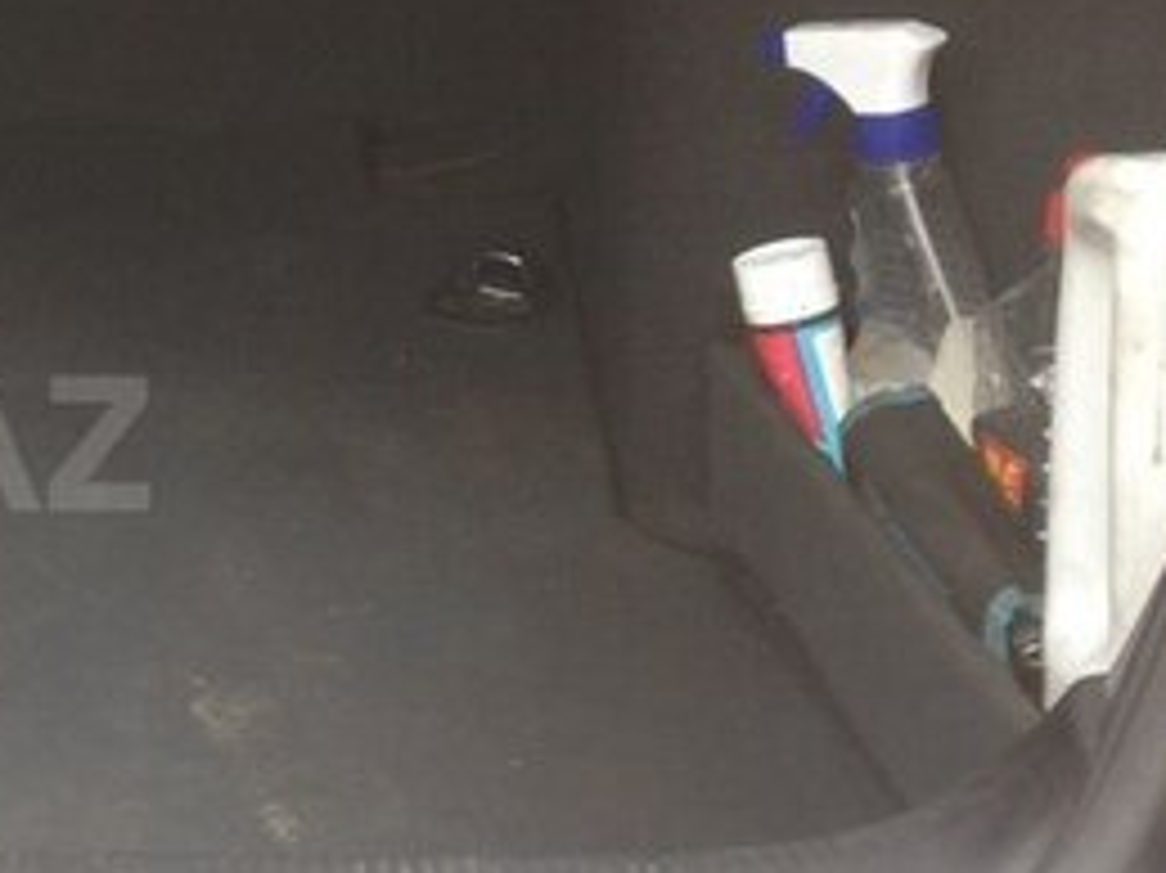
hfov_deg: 21.3
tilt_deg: -28.4
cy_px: 443
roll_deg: -1.6
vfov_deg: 17.6
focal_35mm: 84
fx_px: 2828
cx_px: -311
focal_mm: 4.12
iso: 50
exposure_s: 1/24
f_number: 2.4
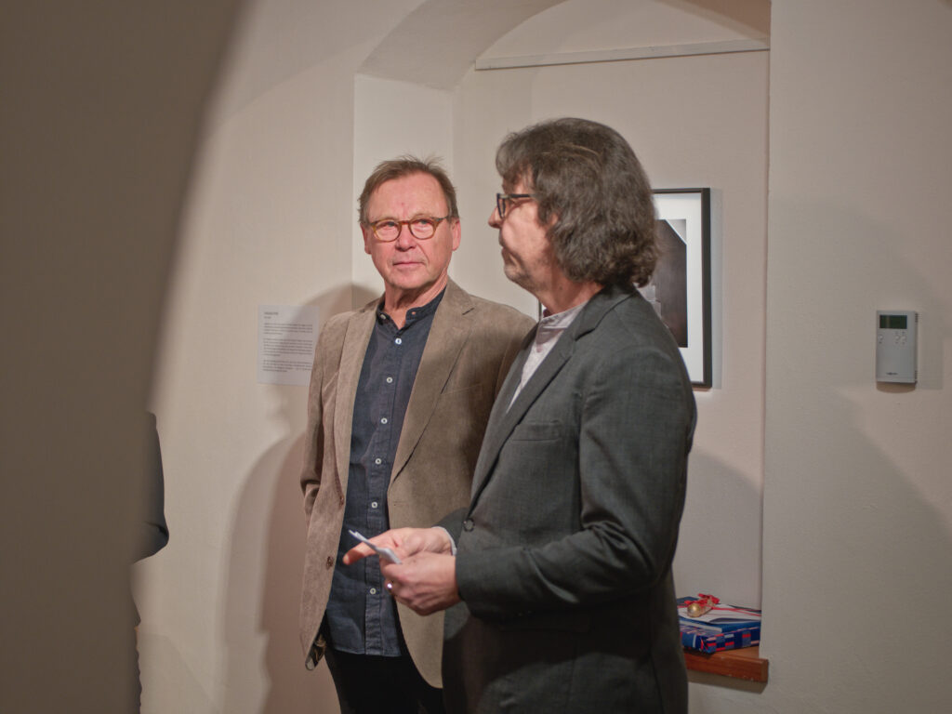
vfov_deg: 17.0
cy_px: 357
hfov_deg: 22.5
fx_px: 2393
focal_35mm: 87
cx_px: 476
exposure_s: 1/80
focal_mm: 110
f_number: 5.6
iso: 3200
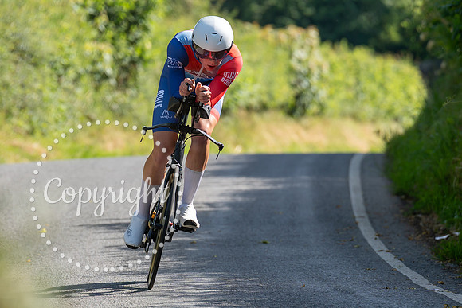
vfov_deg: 3.2
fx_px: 5495
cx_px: 191
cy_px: 157
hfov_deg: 4.8
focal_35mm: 428
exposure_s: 1/1000
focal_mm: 200
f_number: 3.5
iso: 200
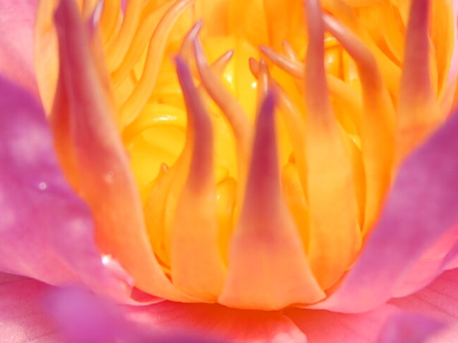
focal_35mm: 240
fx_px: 3174
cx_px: 401
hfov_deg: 8.2
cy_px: 11
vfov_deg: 6.2
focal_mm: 42
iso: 200
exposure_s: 1/320
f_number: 9
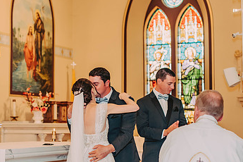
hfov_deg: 24.1
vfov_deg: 16.2
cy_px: 99
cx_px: 89
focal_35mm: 84
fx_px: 567
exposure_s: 1/125
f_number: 2.2
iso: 800
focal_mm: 50
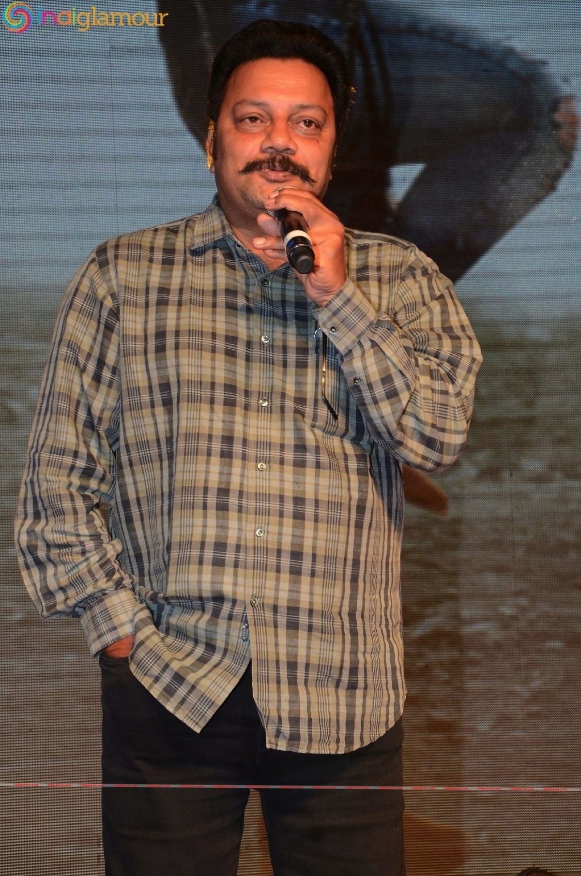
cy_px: 438
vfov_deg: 19.5
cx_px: 290
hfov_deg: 13.0
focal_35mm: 105
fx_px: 2552
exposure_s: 1/125
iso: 640
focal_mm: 70
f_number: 6.3
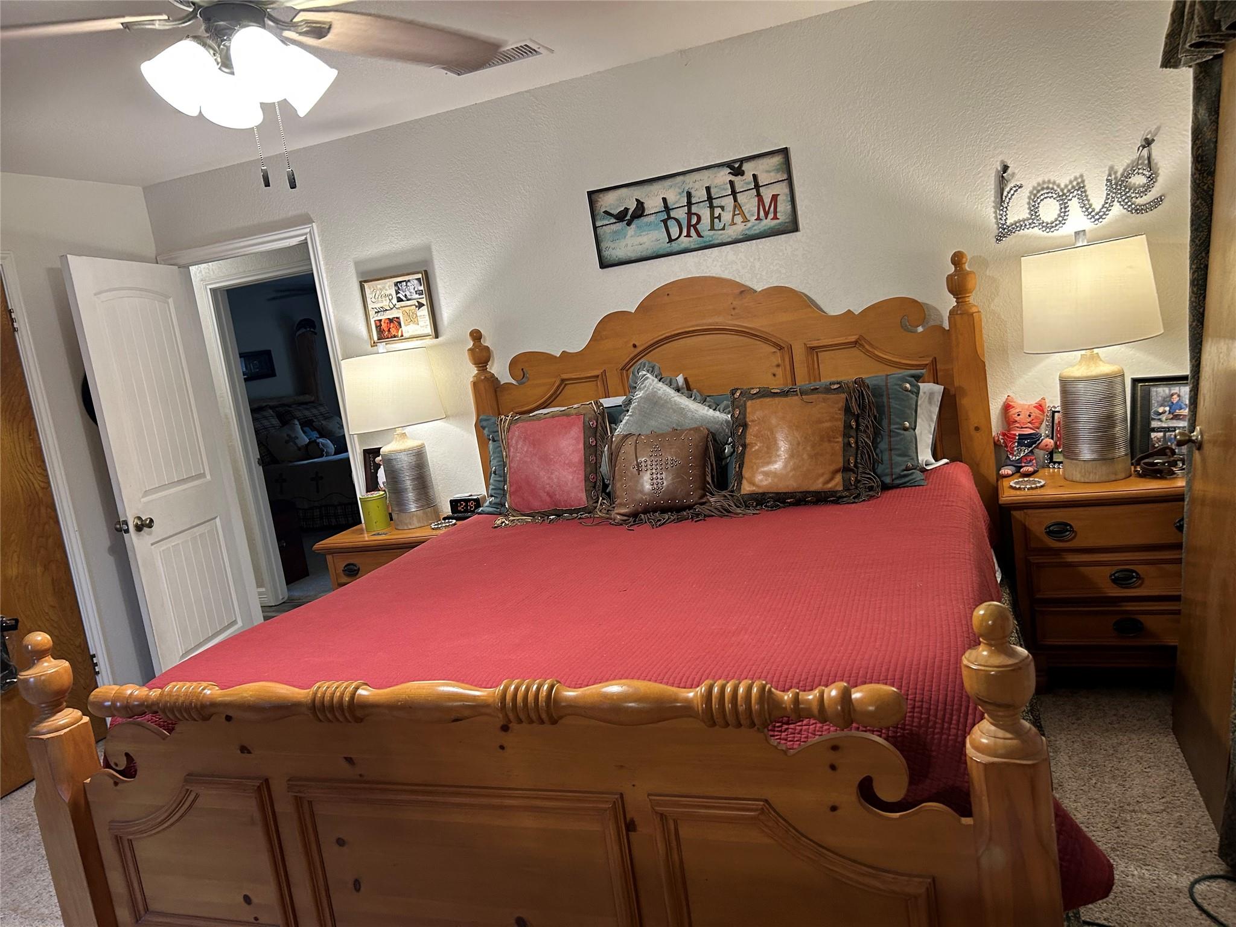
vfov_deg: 53.1
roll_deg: +8.5
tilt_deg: -8.6
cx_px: 618
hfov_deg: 67.3
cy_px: 464
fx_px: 928
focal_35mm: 26
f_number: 1.5
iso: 160
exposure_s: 1/60
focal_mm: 5.7
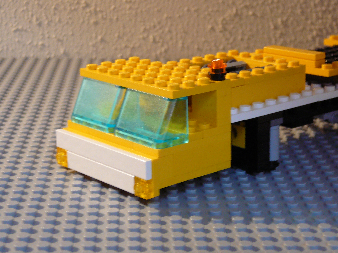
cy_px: 126
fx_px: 801
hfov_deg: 23.8
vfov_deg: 18.0
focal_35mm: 82
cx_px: 169
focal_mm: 12.2
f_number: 3.8
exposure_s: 1/13
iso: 200
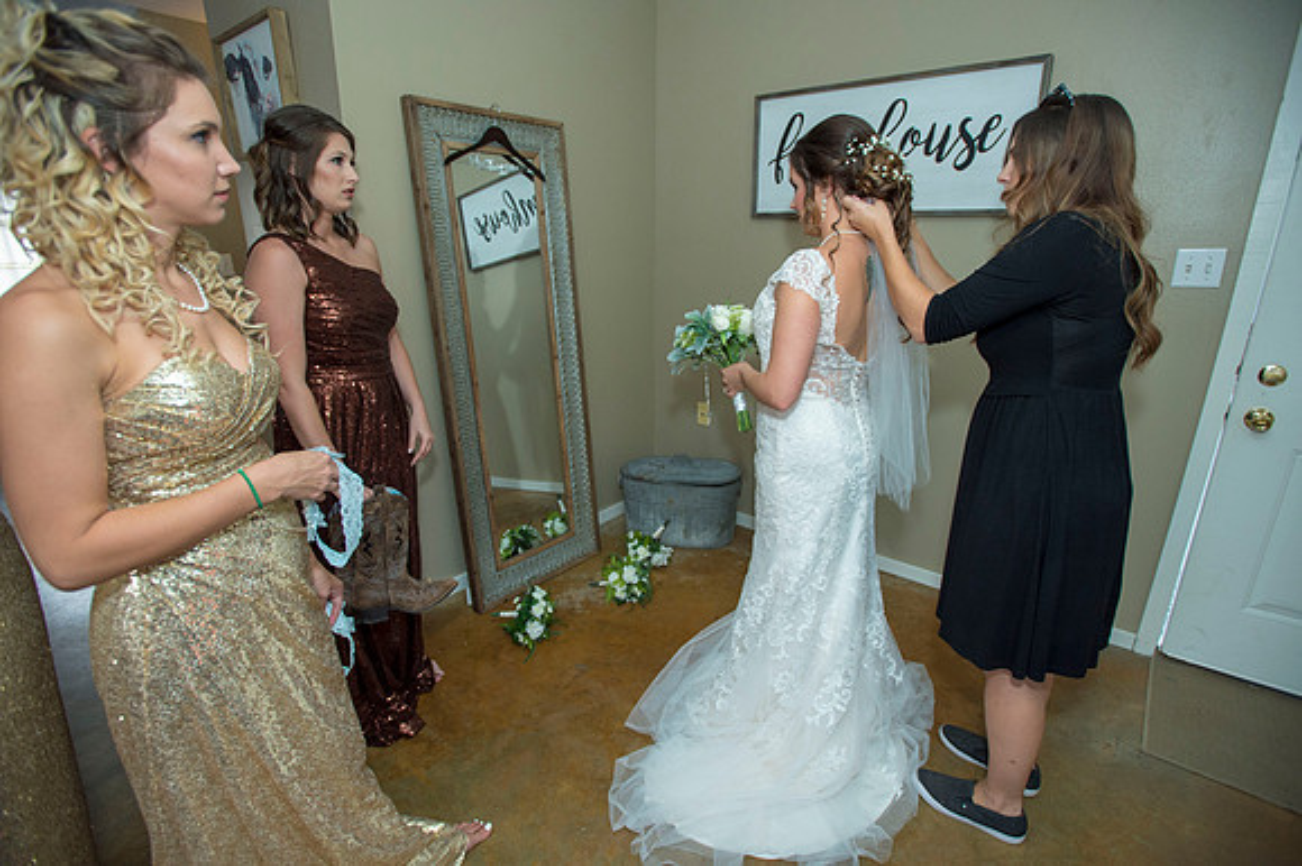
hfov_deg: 93.3
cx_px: 651
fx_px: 614
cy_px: 433
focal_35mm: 17
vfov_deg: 70.4
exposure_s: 1/200
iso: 1250
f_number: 3.5
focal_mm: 17
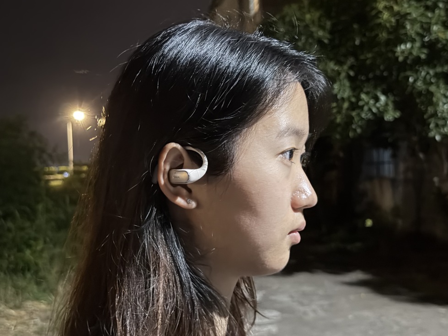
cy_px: 166
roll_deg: +2.6
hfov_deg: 38.9
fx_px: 634
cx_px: 222
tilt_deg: -0.4
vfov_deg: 29.7
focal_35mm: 49
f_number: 1.78
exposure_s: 1/9
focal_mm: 6.76
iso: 500
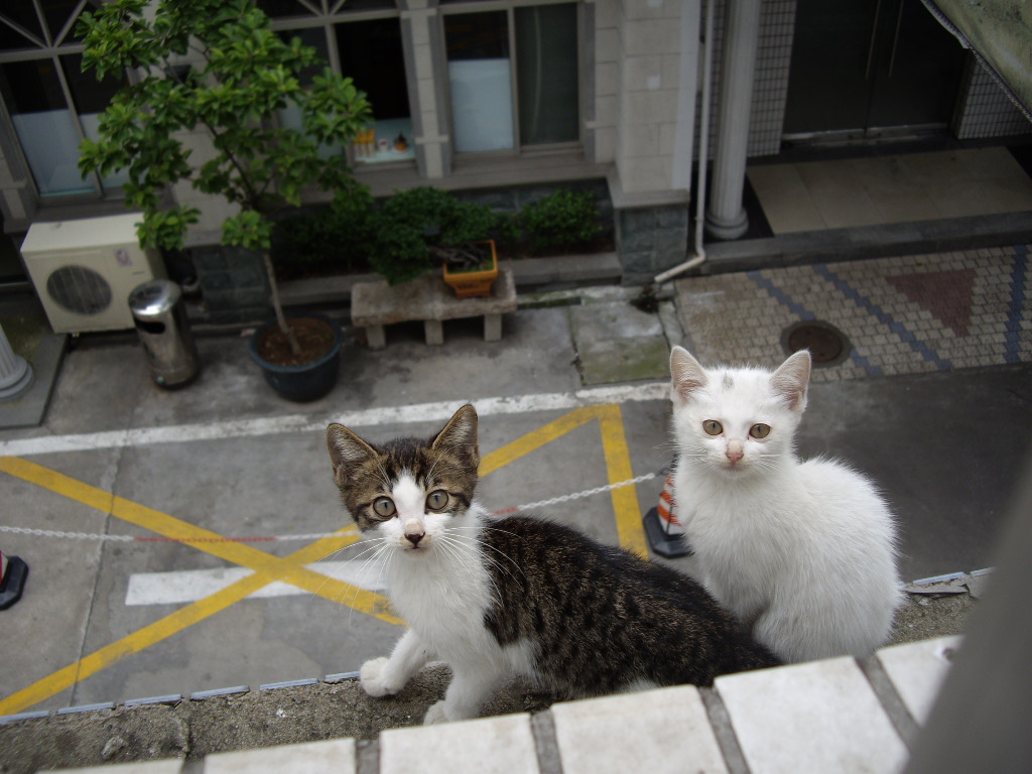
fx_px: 1133
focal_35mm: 38
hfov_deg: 49.0
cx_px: 516
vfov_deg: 37.7
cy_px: 387
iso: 64
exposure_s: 1/250
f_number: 2.8
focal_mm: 7.9
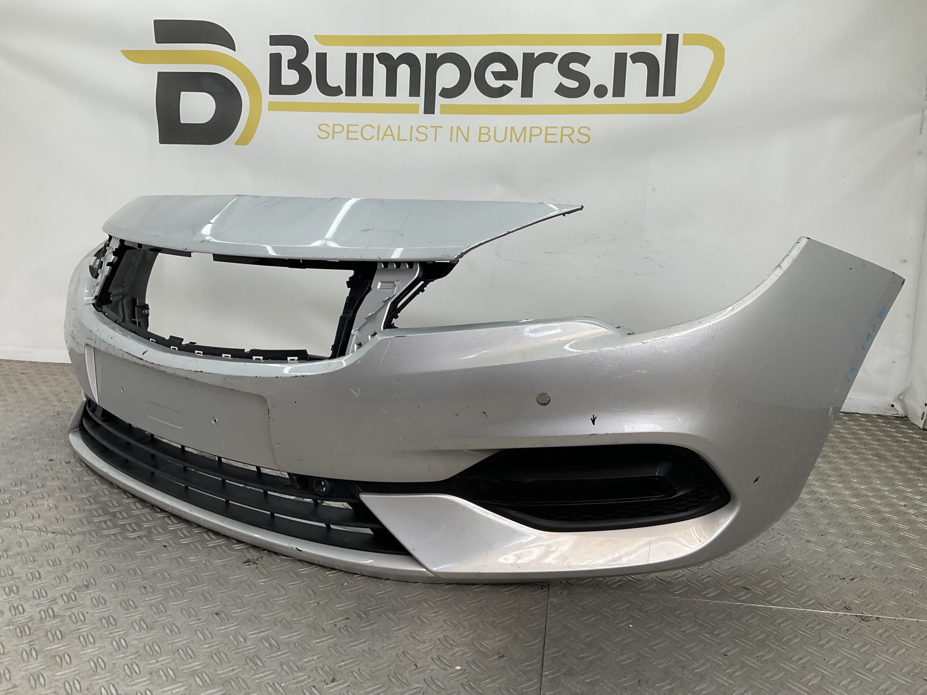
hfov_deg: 61.7
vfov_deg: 48.2
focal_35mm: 29
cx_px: 464
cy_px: 348
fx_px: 777
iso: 16
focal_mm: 3
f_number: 1.8
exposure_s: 1/151
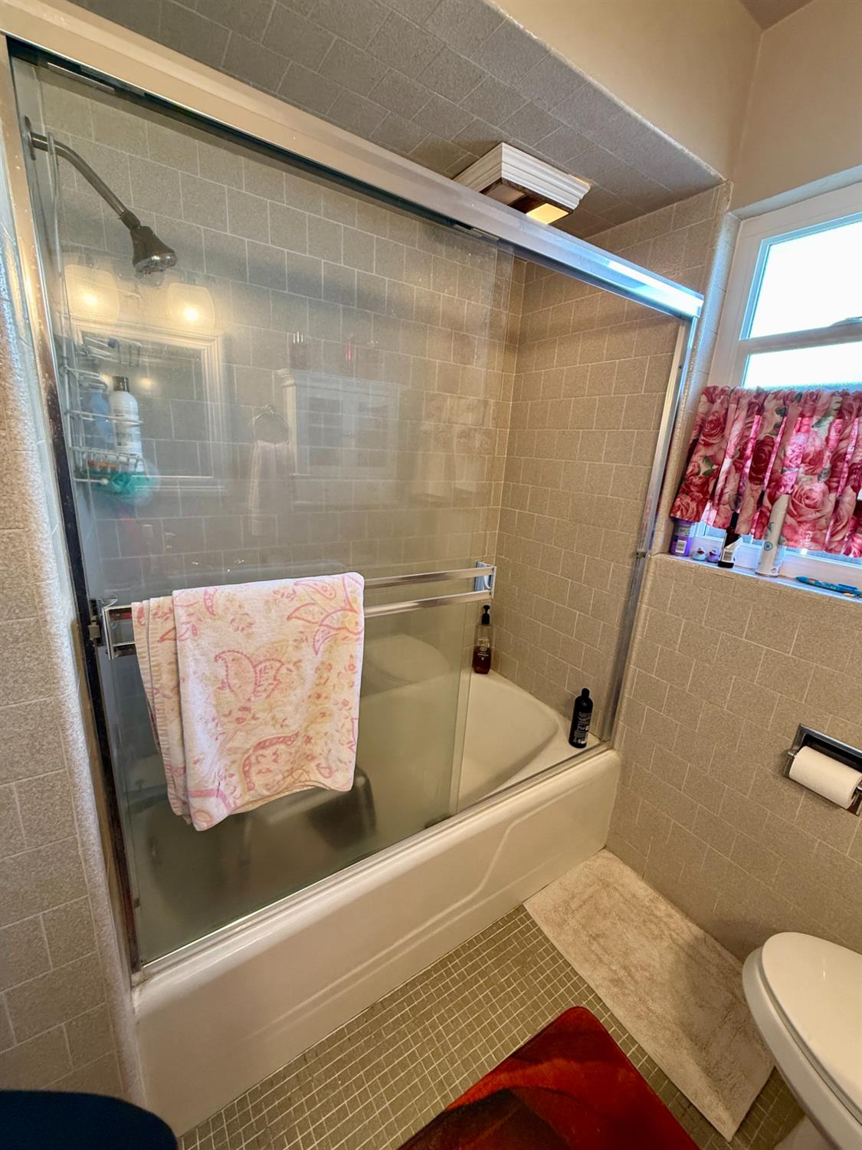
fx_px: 465
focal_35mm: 14
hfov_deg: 85.7
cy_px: 575
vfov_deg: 102.1
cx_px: 431
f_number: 2.2
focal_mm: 2.22
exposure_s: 1/60
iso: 250
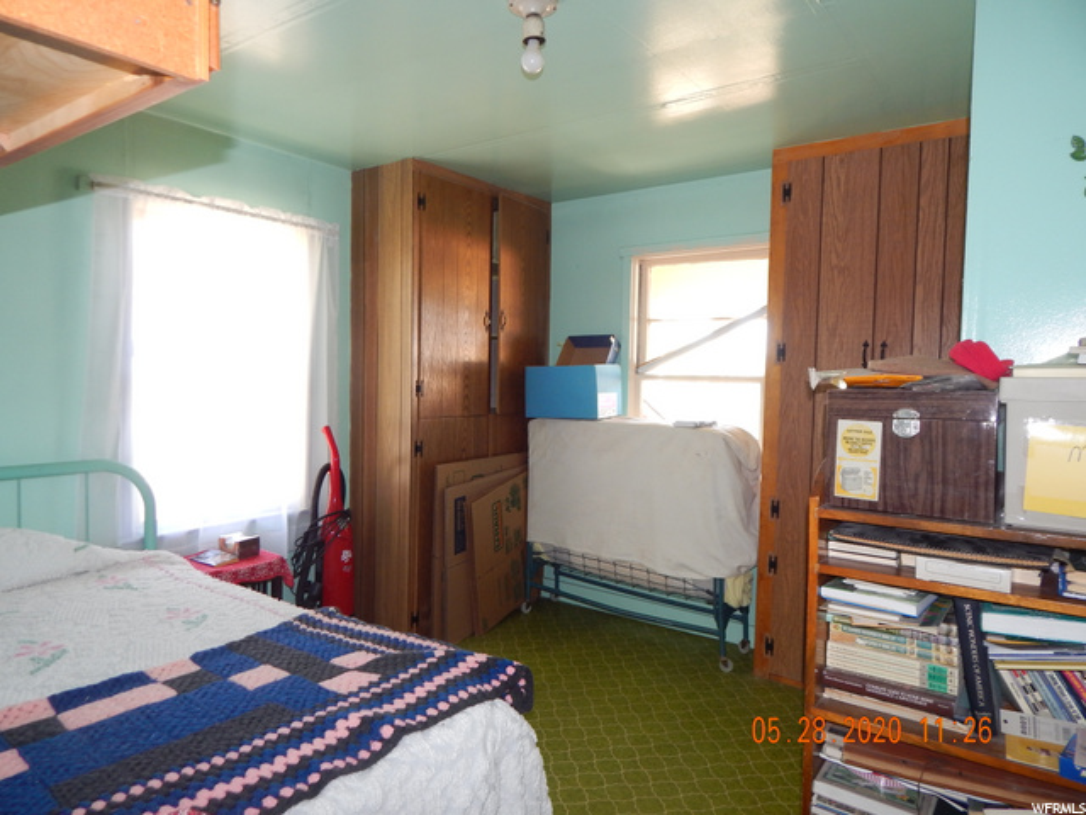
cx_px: 543
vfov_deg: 58.9
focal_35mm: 23
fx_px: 722
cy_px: 408
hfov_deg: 73.9
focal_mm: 4
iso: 140
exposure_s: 1/30
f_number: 3
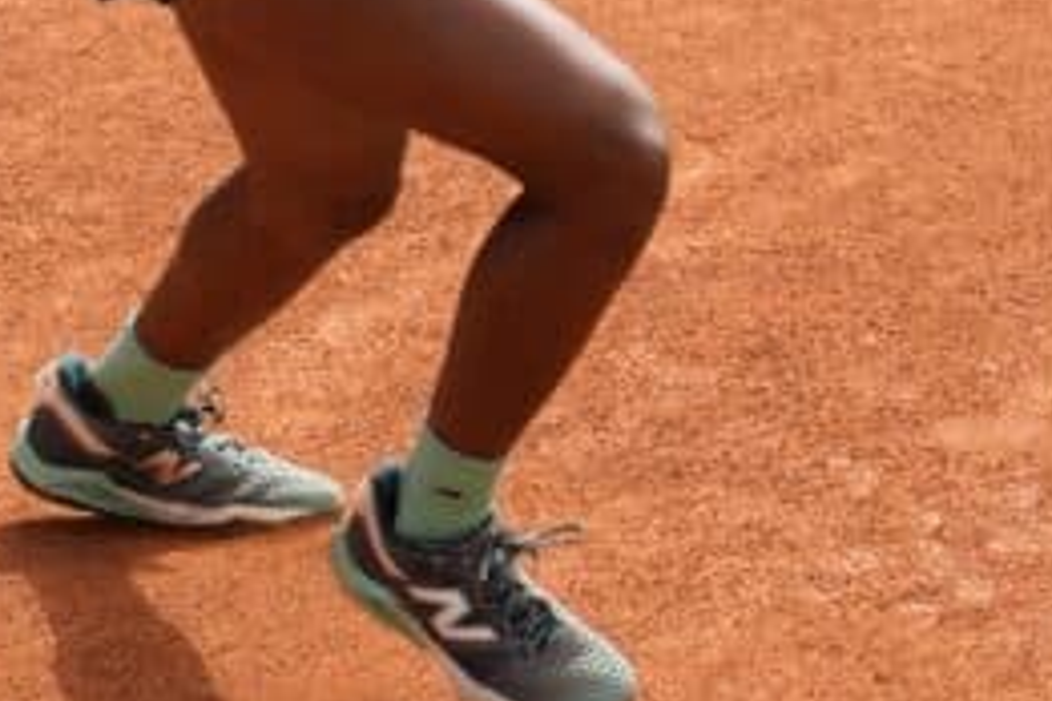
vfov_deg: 1.7
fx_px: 23084
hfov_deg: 2.6
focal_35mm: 790
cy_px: -232
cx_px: 709
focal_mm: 240
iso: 1000
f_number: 6.3
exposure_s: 1/2000
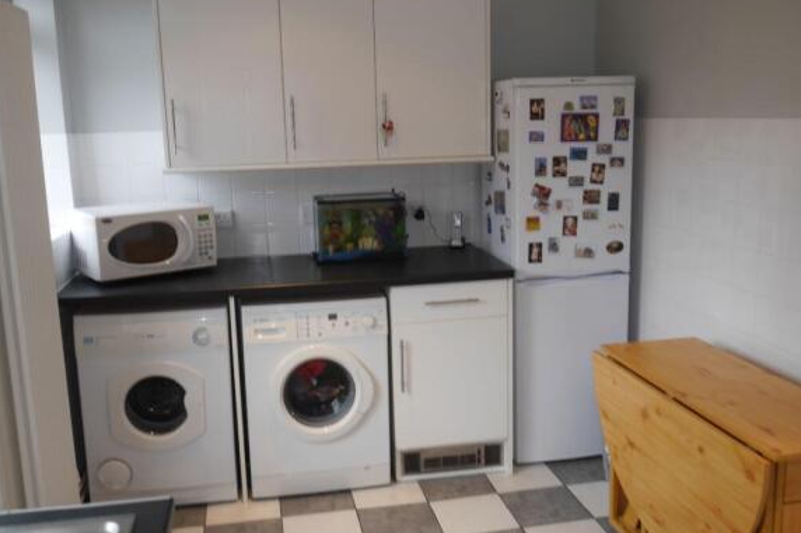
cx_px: 402
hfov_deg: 53.1
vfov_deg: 36.9
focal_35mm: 36
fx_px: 801
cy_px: 271
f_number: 4
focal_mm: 17
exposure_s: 1/30
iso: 160
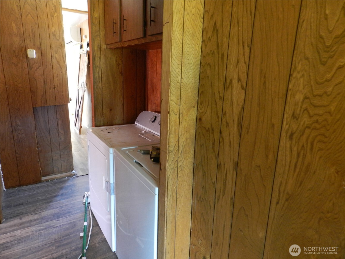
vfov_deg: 58.9
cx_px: 172
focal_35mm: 23
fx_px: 229
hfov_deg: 73.9
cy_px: 130
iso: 400
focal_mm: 4
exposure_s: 1/5
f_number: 3.4
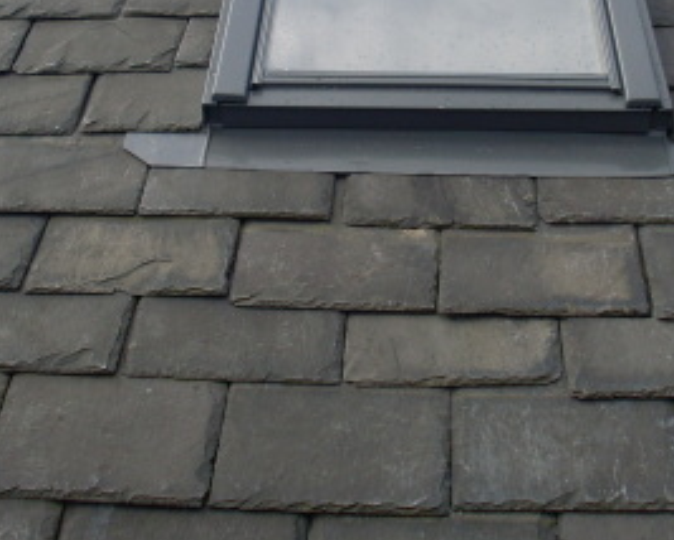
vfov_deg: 21.2
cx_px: 414
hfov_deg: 26.7
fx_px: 1417
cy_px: 76
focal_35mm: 71
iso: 80
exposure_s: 1/125
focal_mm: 6.3
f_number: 7.7
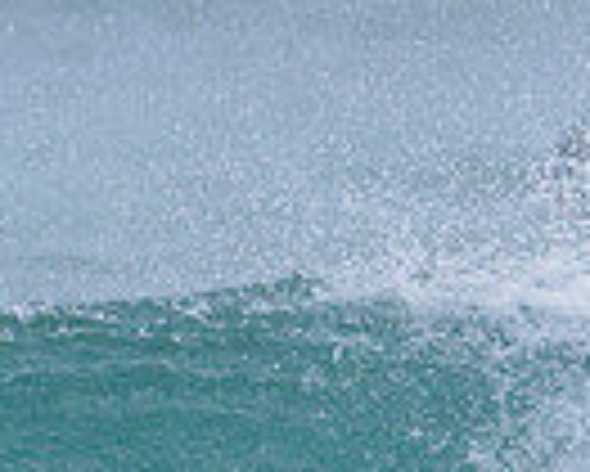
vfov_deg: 0.6
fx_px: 44613
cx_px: 791
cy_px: 443
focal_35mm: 2553
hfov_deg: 0.8
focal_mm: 500
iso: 450
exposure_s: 1/2000
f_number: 5.6
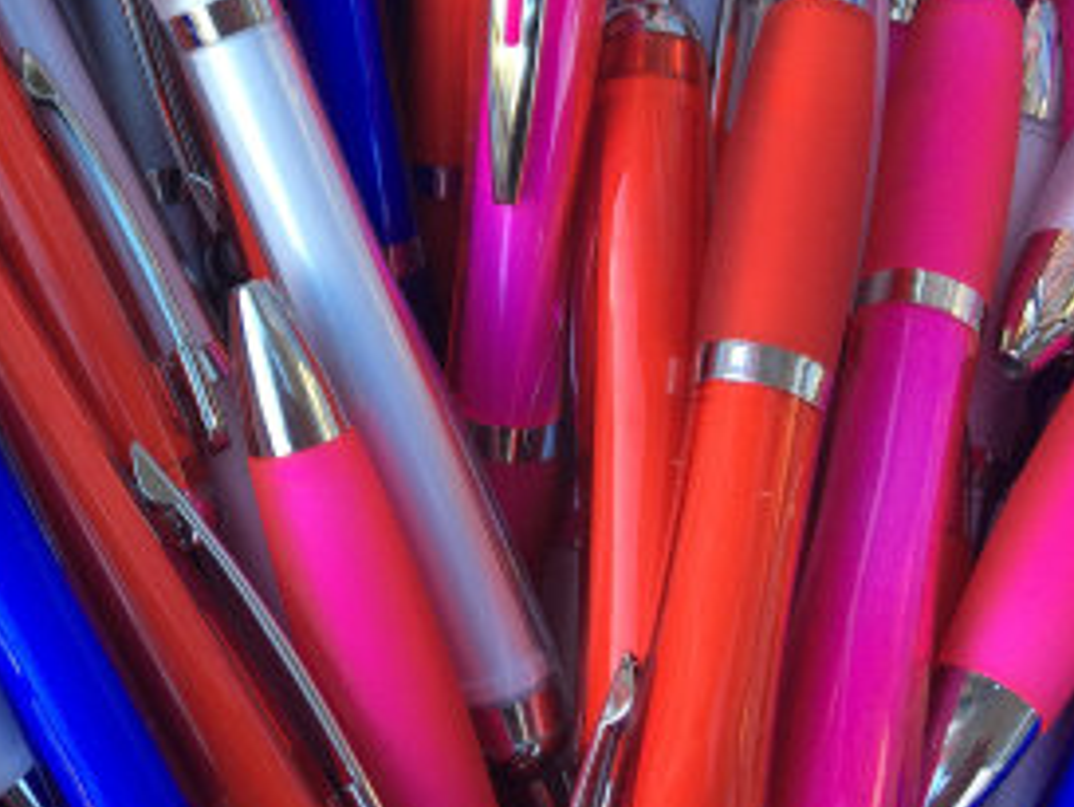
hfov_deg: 27.3
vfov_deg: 21.8
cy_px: 6
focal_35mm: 65
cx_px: -110
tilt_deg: -63.7
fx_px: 2018
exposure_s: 1/100
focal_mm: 4.15
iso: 40
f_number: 2.2
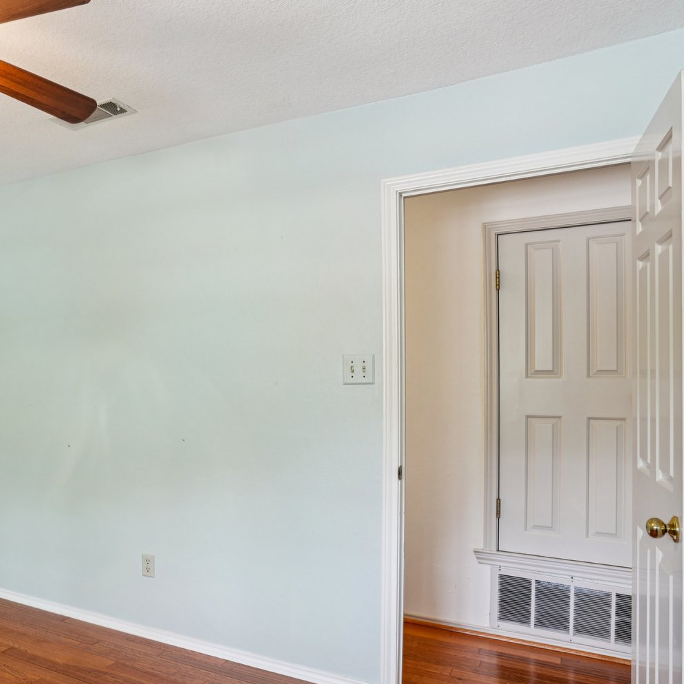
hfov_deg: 49.2
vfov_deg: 57.2
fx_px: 626
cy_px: 377
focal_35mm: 28
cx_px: 34
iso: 400
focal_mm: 16
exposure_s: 1/8
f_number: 8
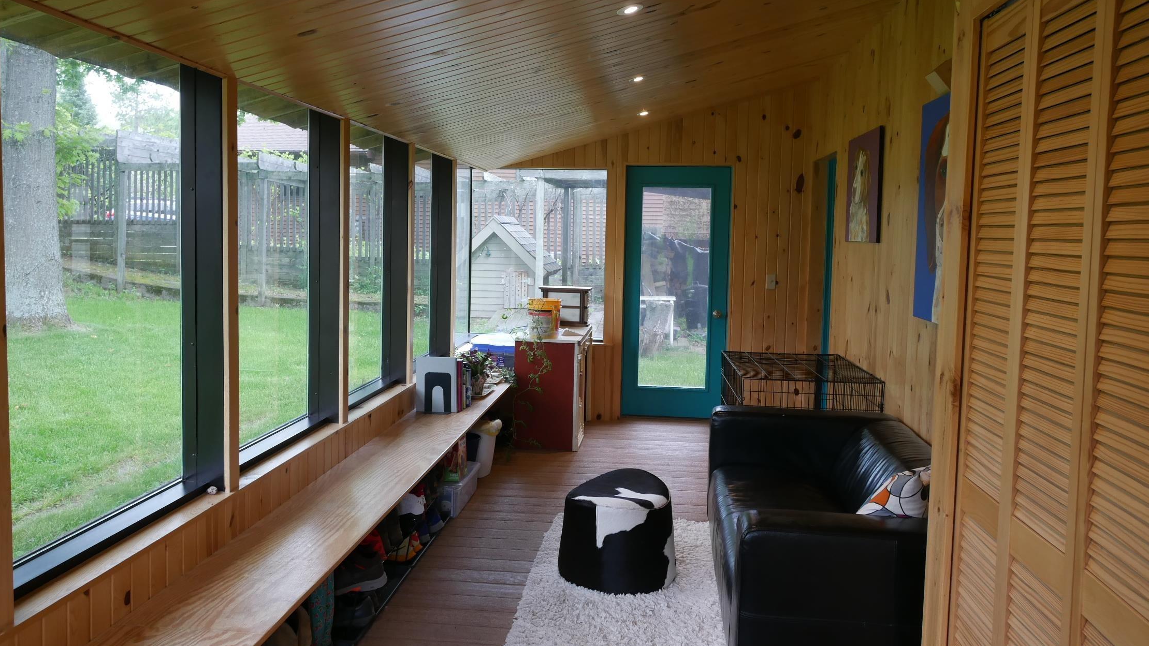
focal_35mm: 29
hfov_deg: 66.1
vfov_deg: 40.1
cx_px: 571
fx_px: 884
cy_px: 290
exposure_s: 1/60
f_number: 4
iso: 640
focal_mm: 13
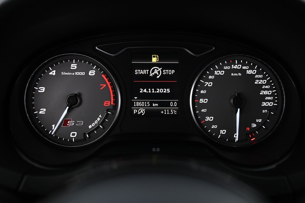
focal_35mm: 40
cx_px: 152
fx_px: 339
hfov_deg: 48.5
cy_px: 102
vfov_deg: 33.3
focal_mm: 40
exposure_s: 1/25
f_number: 4
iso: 2000
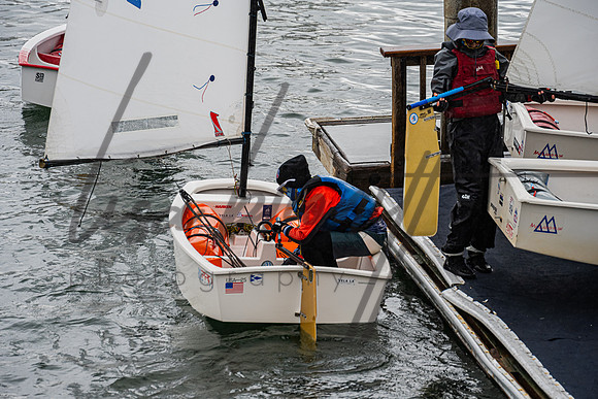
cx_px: 291
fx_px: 2713
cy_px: 223
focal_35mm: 163
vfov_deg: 8.4
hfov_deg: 12.6
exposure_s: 1/1000
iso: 400
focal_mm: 145
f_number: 6.3
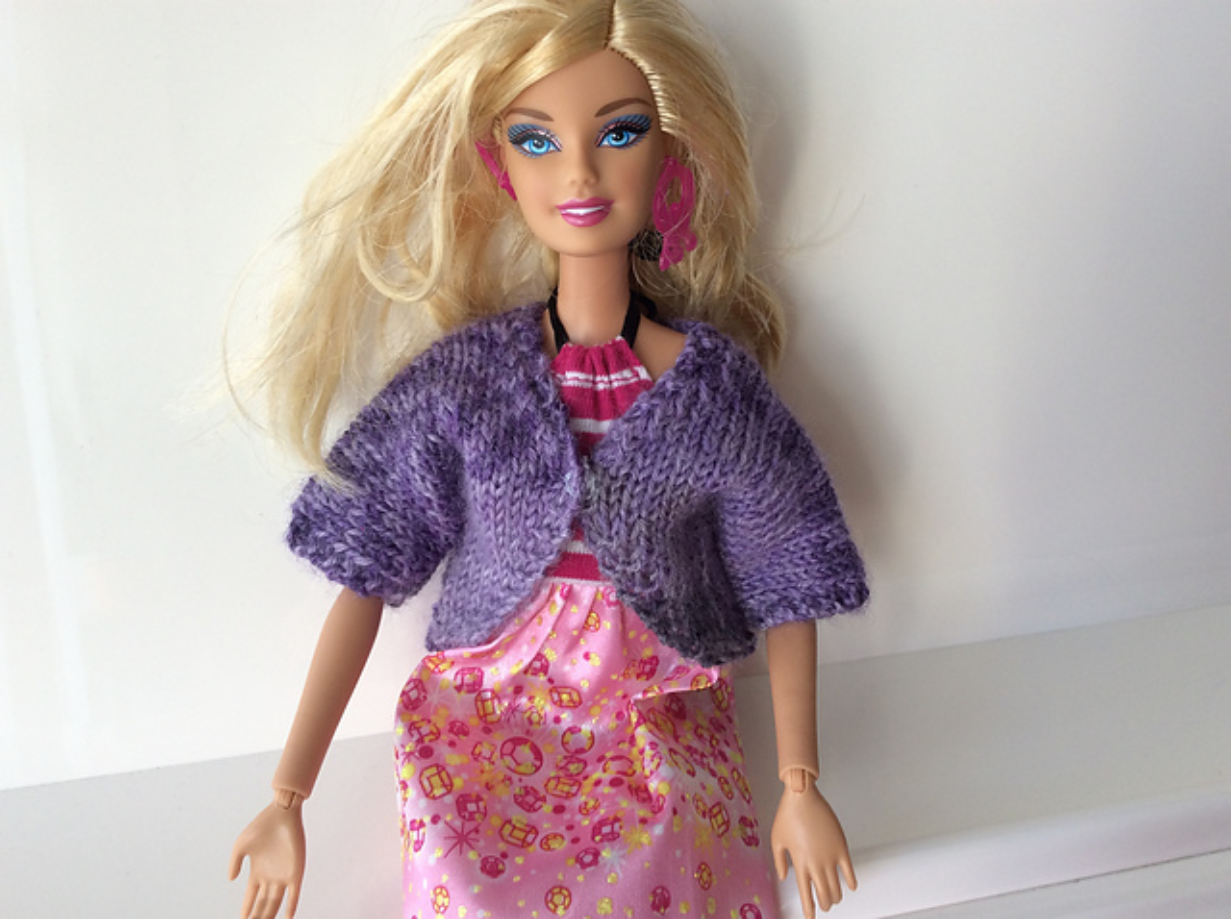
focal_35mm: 32
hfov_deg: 56.9
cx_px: 616
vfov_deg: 44.1
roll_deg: +1.3
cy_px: 460
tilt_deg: -32.4
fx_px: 1136
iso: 32
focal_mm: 3.3
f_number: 2.4
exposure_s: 1/40
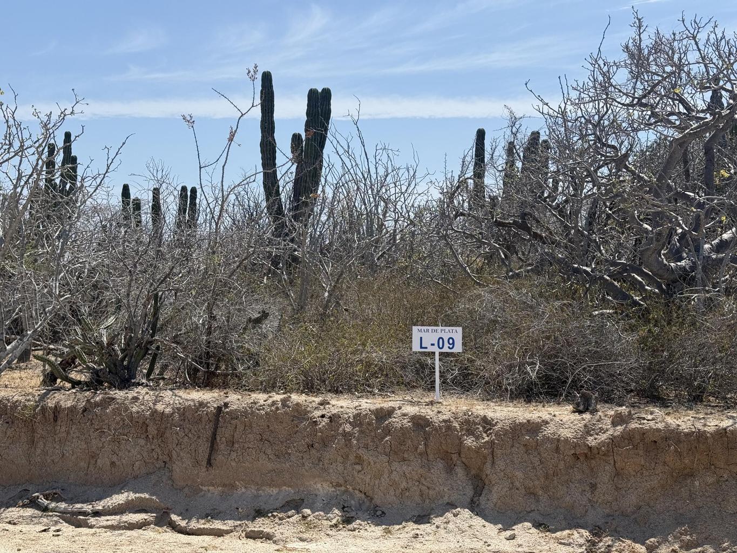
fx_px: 1022
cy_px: 276
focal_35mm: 48
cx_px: 368
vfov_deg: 30.3
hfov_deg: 39.7
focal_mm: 6.76
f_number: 1.78
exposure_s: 1/6536
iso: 64
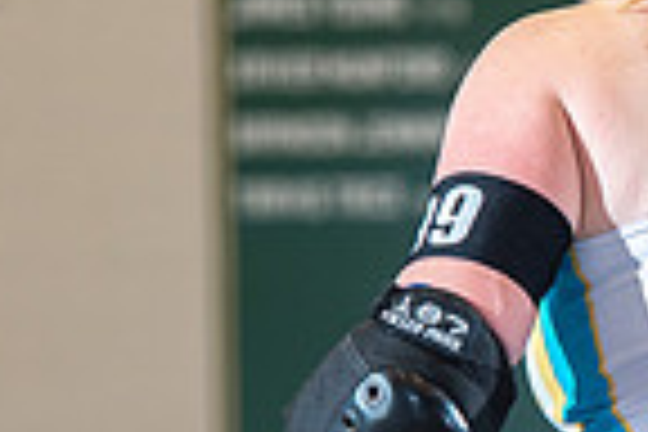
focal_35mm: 705
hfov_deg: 2.9
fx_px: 12689
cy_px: 479
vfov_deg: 1.9
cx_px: 950
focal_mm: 175
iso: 500
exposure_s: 1/160
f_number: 5.6
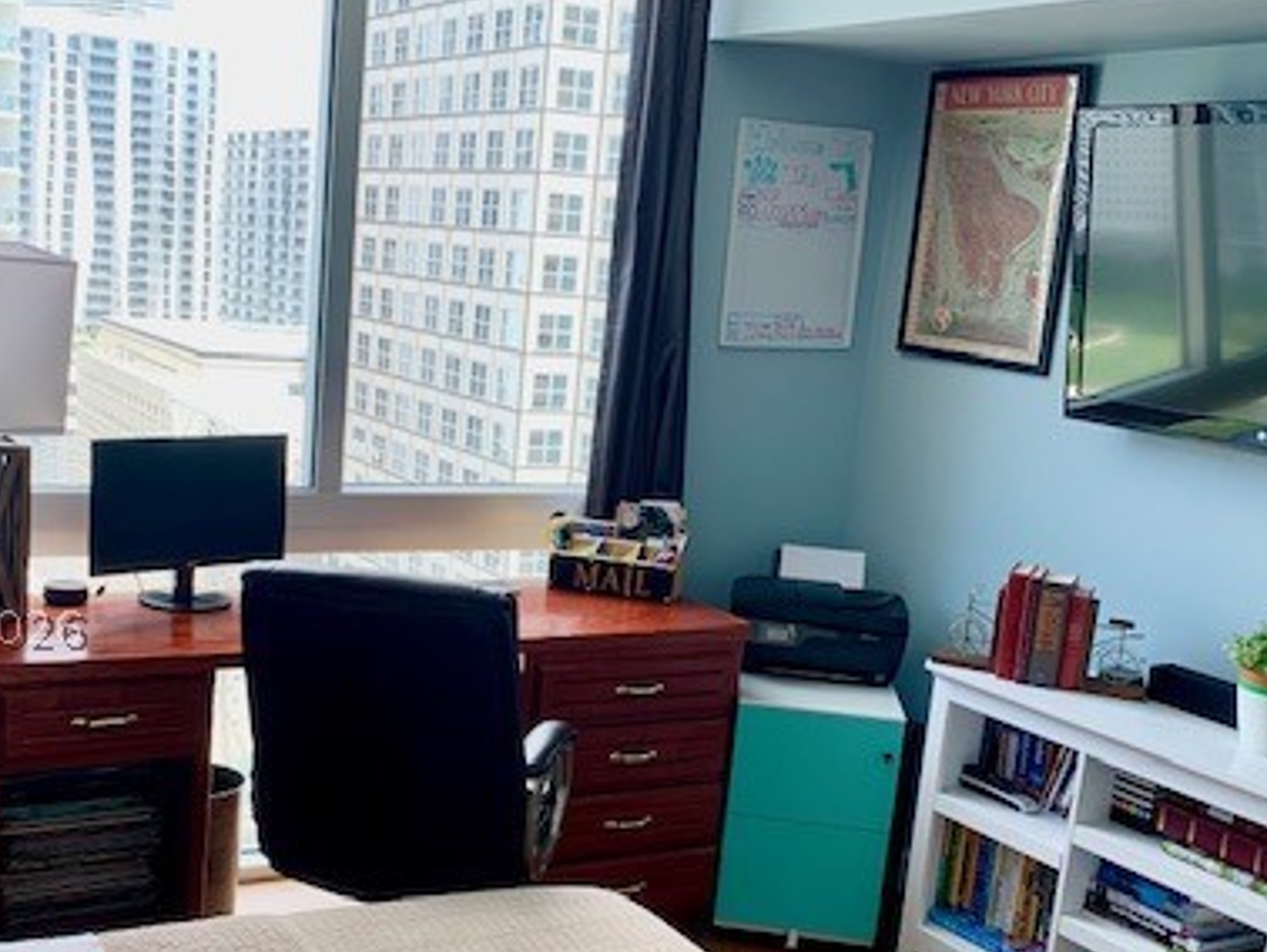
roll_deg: -4.4
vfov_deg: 32.7
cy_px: 627
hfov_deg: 42.6
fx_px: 1611
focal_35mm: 44
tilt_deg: -13.6
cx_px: 486
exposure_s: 1/121
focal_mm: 4.25
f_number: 1.8
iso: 25
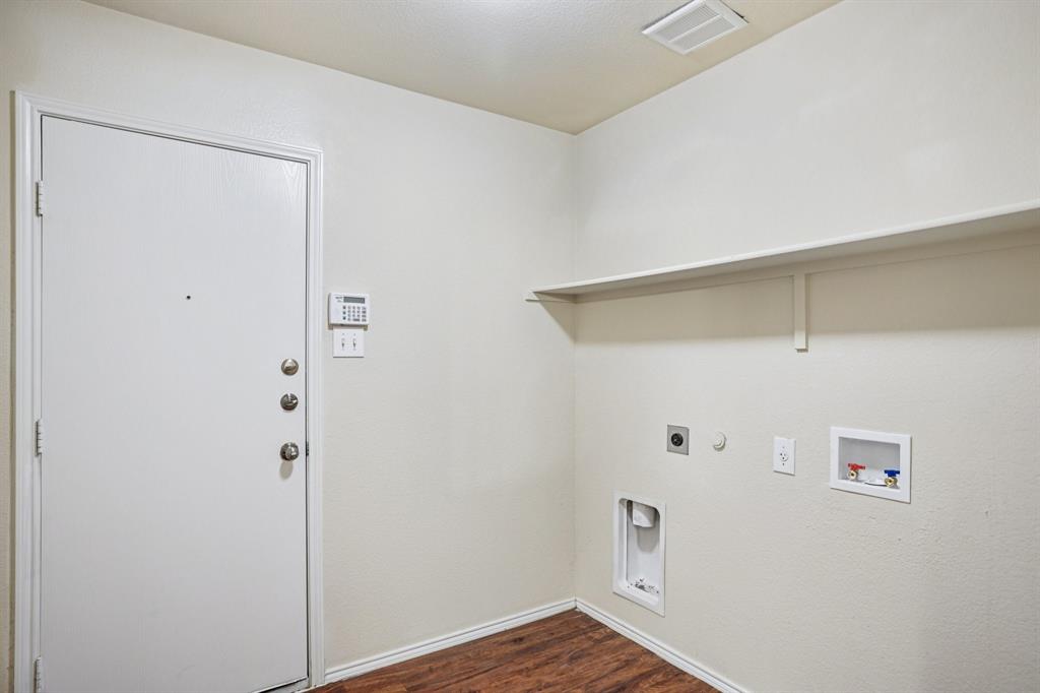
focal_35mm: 18
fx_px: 520
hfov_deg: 90.0
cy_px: 346
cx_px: 520
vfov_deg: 67.3
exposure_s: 1/3.33
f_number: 7.1
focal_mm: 18
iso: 400
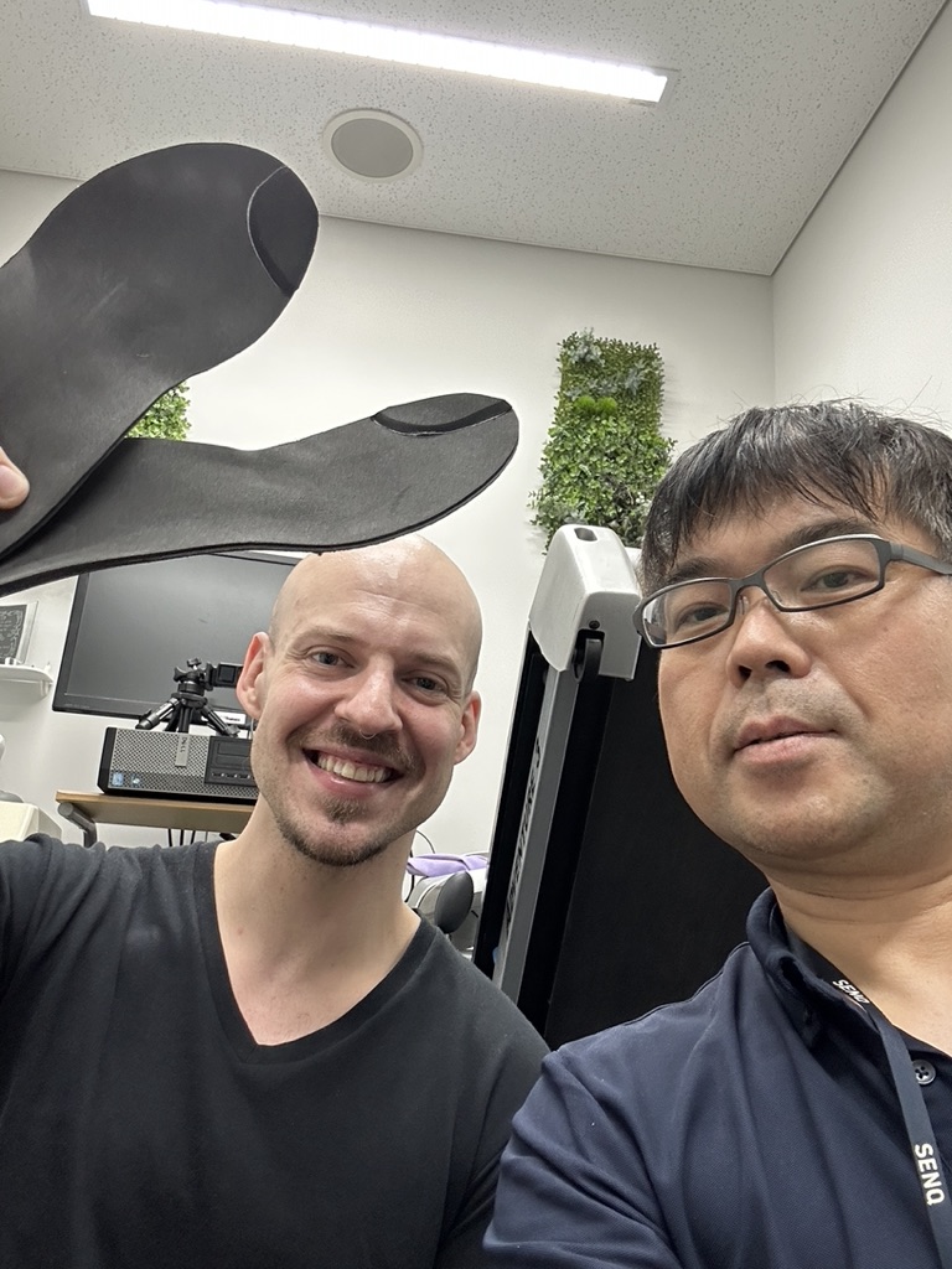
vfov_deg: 60.0
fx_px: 1100
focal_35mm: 30
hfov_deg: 46.8
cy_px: 634
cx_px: 476
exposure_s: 1/50
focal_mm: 2.69
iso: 125
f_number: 1.9
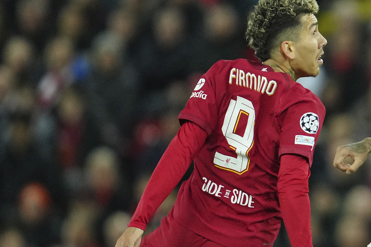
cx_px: 300
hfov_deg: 2.0
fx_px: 10841
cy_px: 154
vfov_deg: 1.3
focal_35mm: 1052
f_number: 2.8
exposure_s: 1/1600
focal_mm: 400
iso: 2500
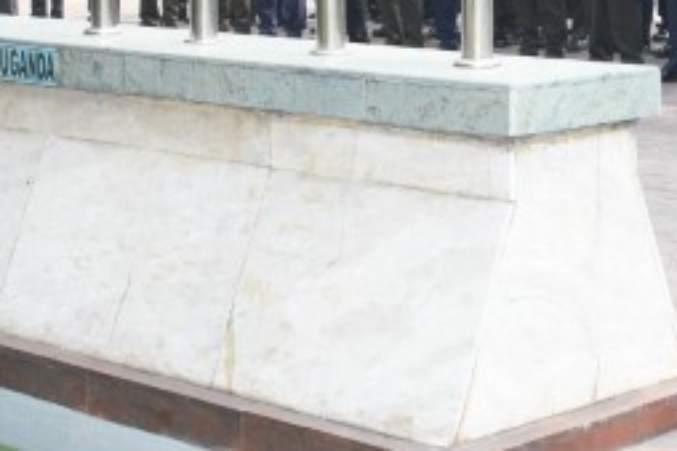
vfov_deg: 12.2
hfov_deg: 18.7
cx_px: 488
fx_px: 2048
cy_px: -101
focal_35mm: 109
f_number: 10
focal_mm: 24
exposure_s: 1/160
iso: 320
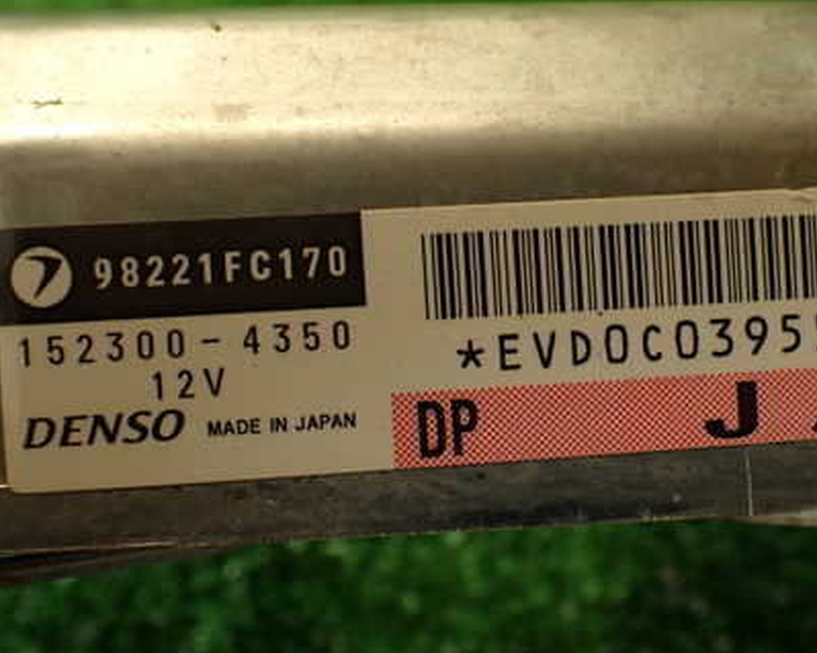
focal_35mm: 47
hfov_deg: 39.3
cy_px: 321
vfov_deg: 32.1
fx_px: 1136
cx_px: 514
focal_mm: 5.79
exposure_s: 1/50
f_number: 2.4
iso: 200
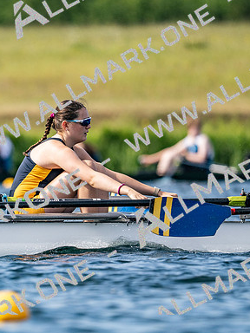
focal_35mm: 871
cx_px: 61
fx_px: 8387
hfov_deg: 1.7
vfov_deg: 2.3
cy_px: 166
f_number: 4.5
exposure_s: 1/2500
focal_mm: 400
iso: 250
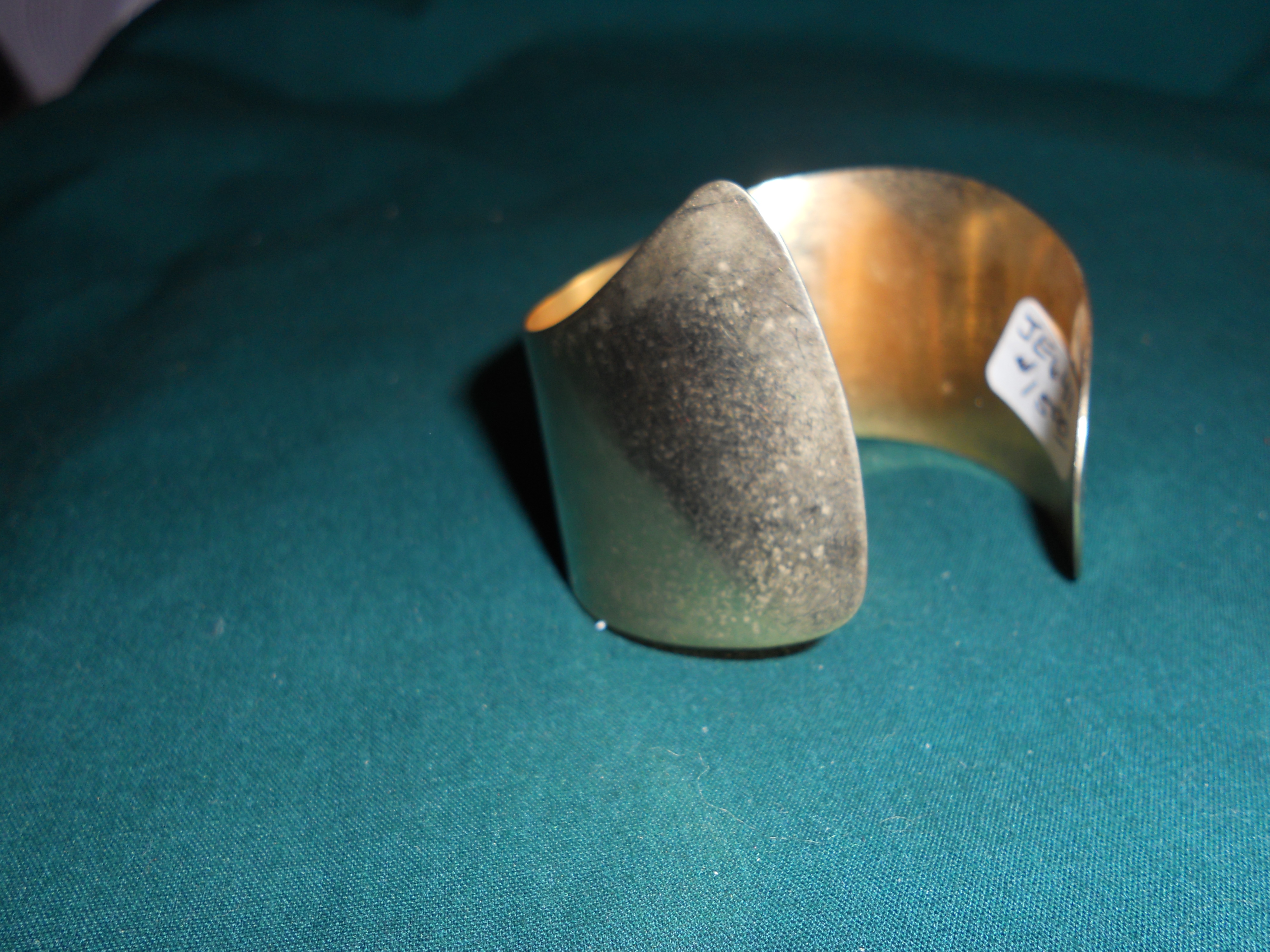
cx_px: 635
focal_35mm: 32
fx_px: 1174
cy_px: 476
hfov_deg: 56.8
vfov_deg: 44.2
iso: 80
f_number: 8.8
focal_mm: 5.8
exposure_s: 1/25
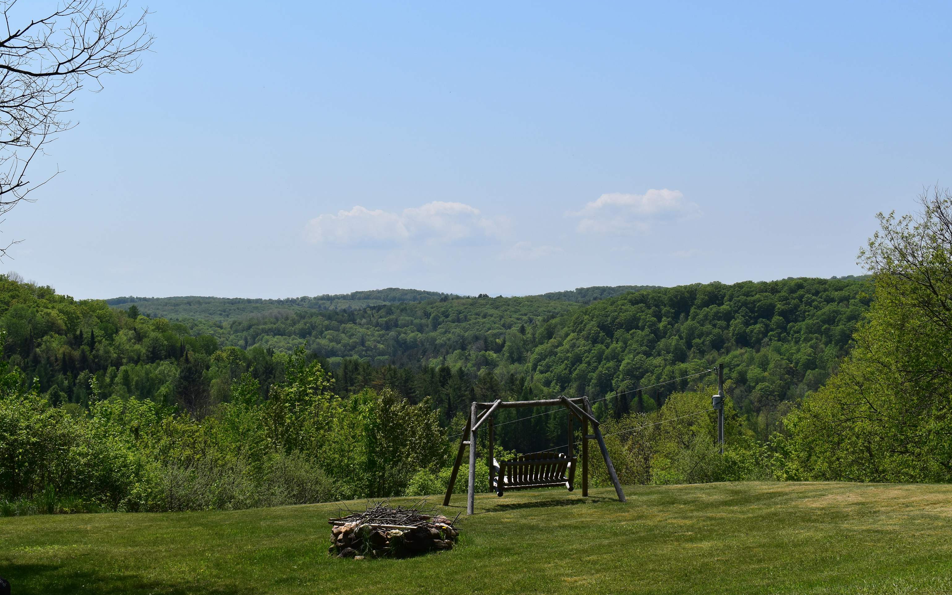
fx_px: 1271
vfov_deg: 26.3
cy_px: 300
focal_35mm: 49
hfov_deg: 41.1
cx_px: 476
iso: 250
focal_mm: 32
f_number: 11
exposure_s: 1/500
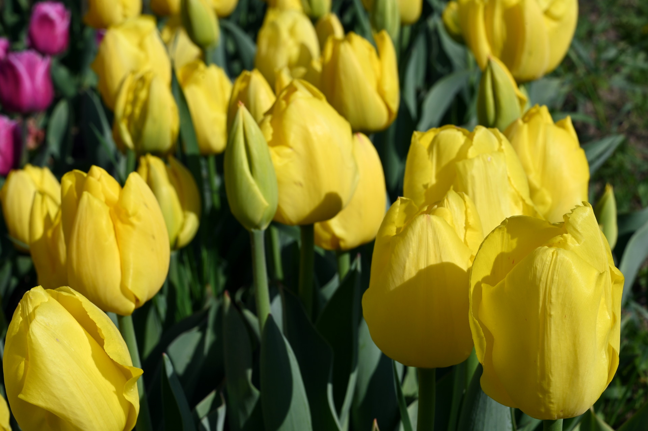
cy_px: 216
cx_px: 324
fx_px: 1259
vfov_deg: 19.4
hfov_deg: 28.9
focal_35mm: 70
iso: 100
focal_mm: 70
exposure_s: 1/160
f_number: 16
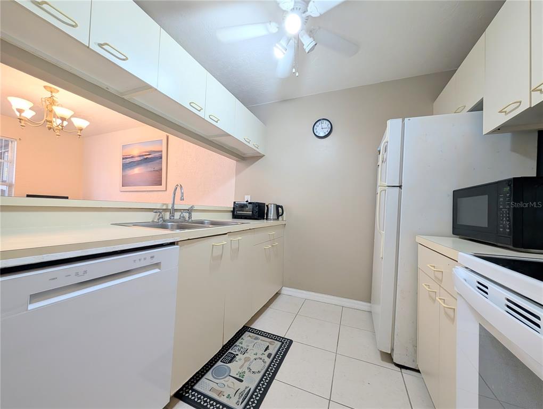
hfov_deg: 110.5
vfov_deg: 94.6
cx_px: 272
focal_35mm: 12
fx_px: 189
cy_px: 204
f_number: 1.7
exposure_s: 1/120
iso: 74
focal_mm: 2.02
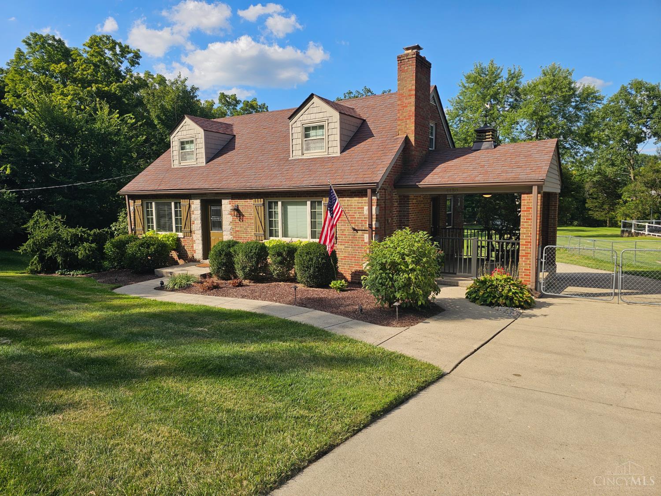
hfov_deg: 73.9
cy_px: 248
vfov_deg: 58.9
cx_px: 330
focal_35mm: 23
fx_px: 439
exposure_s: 1/720
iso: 10
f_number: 1.7
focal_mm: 6.3
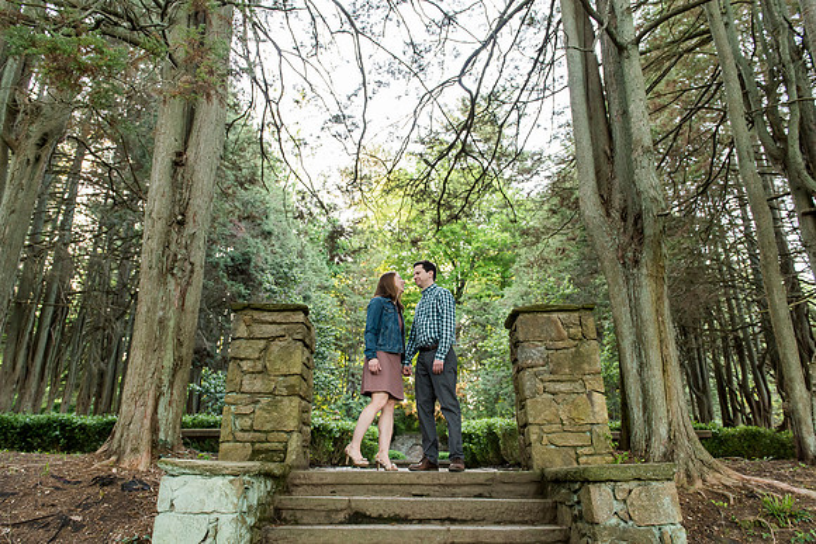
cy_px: 280
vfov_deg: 51.2
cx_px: 391
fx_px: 569
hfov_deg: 71.3
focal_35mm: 25
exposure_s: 1/100
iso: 1000
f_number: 4
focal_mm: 24
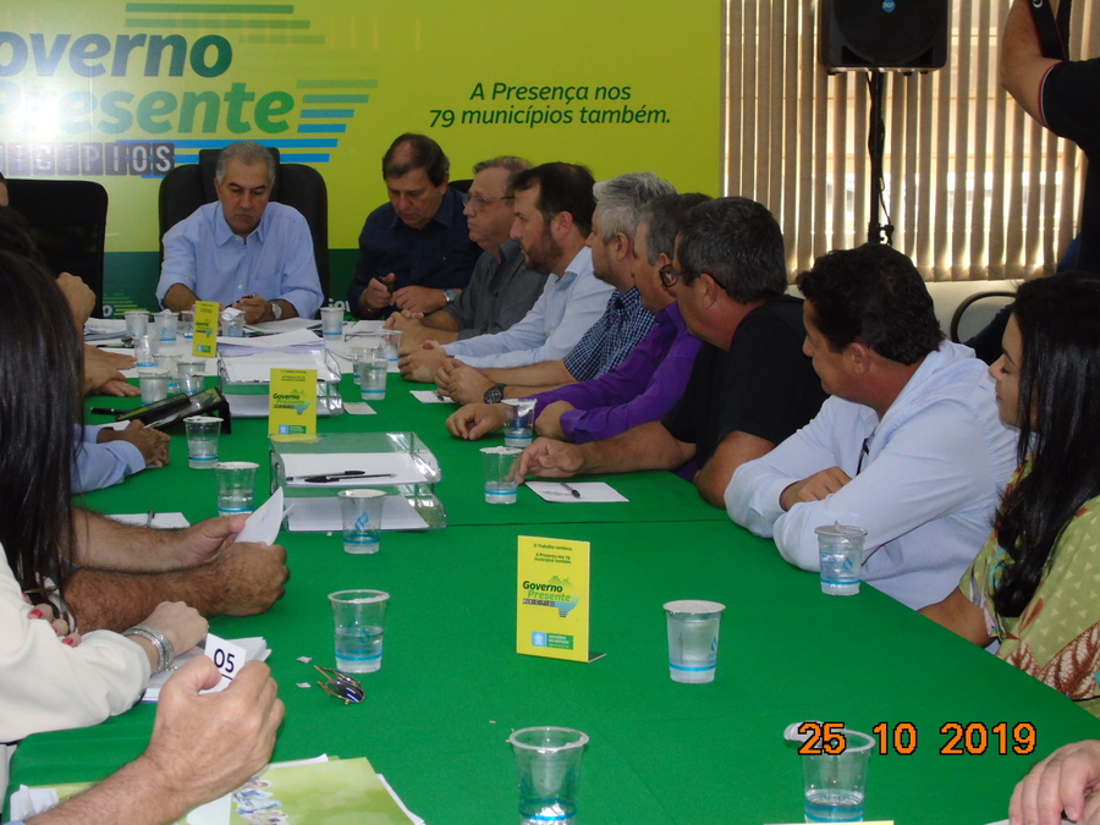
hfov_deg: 27.4
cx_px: 550
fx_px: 2256
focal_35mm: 71
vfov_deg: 20.7
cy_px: 412
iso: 400
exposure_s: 1/60
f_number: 4.7
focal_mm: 13
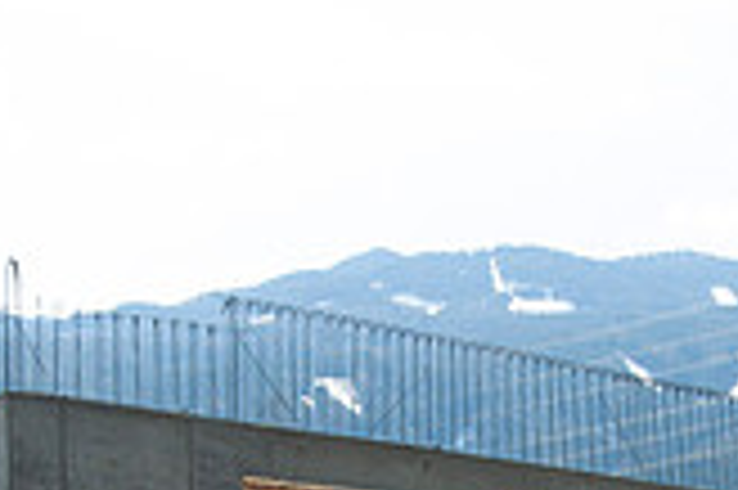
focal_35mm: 99
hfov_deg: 20.2
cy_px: 818
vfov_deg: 12.8
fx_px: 2027
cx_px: 666
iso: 200
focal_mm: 28
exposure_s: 1/250
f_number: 11
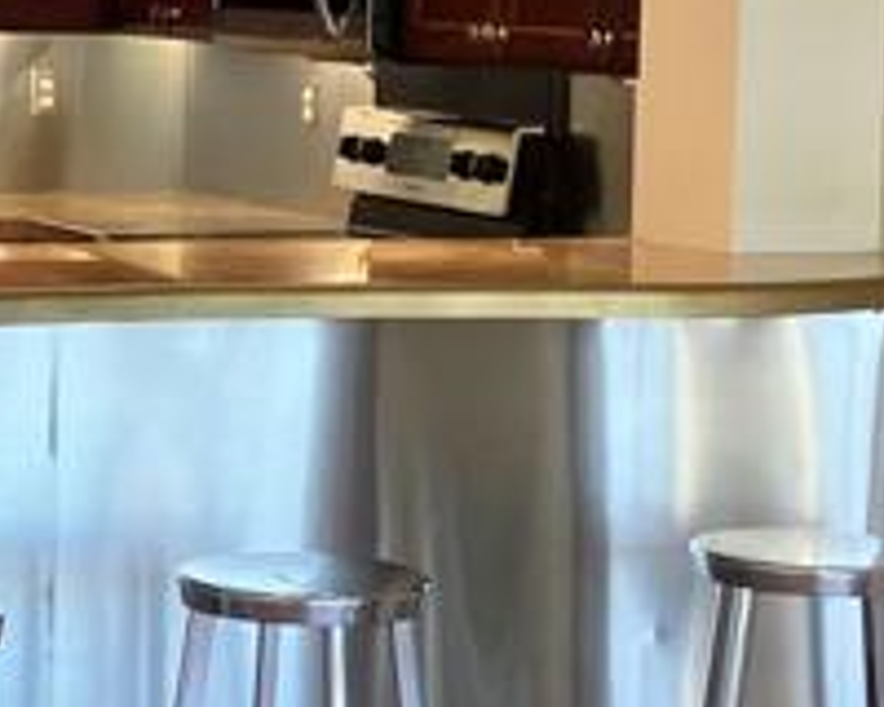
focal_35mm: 140
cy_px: 186
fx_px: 3663
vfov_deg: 11.0
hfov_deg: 13.6
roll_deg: -0.8
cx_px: 18
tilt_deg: -2.6
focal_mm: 3.99
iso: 80
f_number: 1.8
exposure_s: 1/120
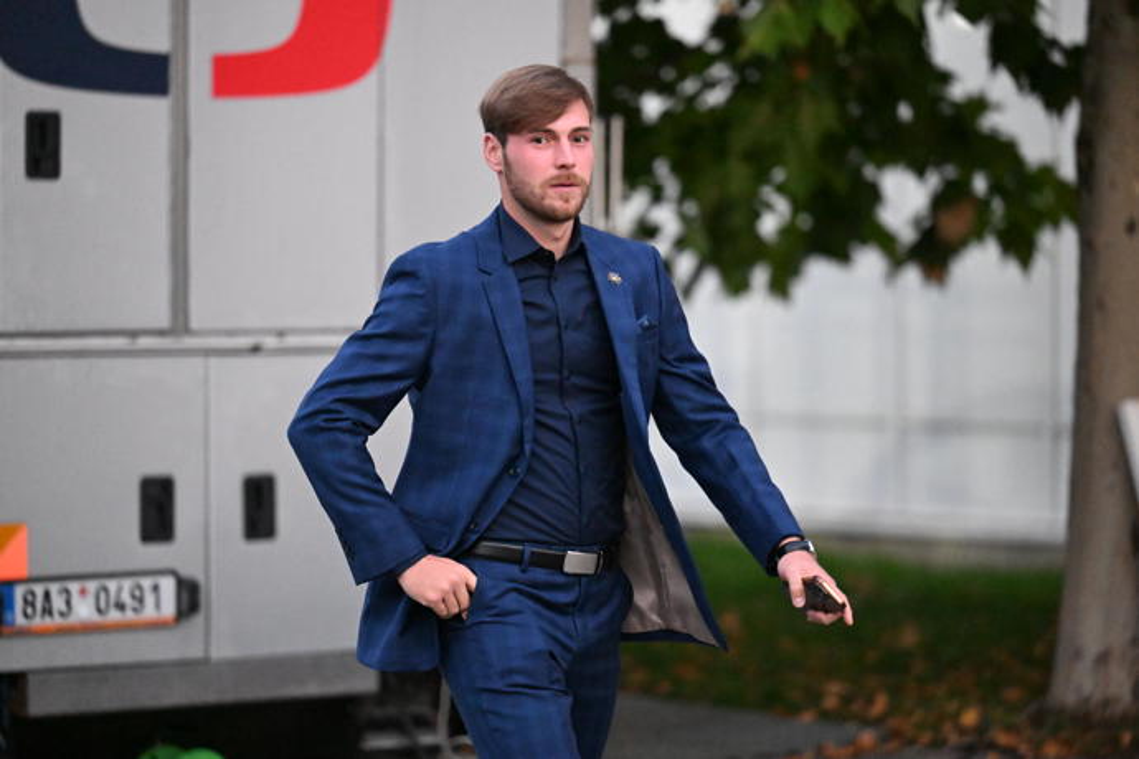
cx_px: 570
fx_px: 4904
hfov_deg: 13.2
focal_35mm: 155
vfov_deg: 8.9
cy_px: 380
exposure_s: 1/400
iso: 16000
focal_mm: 155
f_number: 2.8
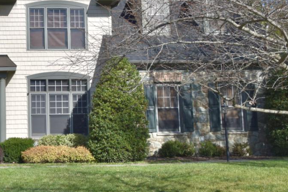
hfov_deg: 28.2
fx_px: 552
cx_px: 34
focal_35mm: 69
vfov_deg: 19.6
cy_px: 50
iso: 400
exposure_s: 1/500
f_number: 11
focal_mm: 24
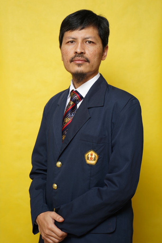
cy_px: 122
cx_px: 81
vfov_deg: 28.8
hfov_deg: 19.5
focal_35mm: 70
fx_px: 472
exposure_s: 1/200
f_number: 6.3
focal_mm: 70
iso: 500
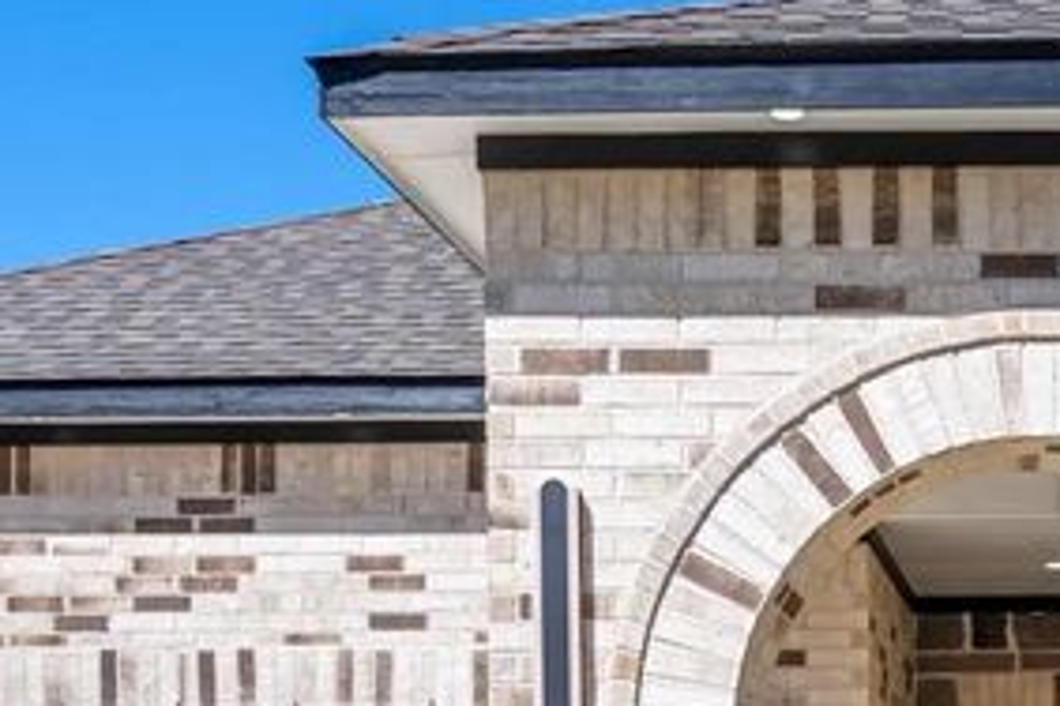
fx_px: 2032
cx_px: 1083
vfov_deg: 18.4
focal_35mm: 69
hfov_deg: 27.4
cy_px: 914
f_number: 14
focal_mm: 19
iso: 125
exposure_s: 1/200
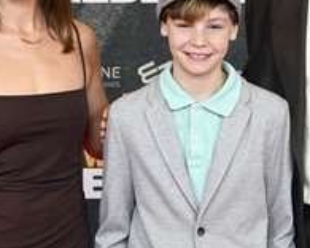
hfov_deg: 15.0
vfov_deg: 12.0
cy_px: 35
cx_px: 200
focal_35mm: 128
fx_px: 1174
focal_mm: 59
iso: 1250
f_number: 8
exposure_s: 1/200
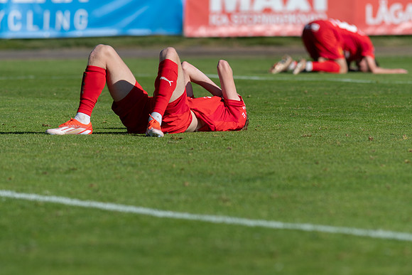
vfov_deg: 2.9
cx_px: 206
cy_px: 138
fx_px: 5363
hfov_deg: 4.4
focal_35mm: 469
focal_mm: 300
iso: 100
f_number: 3.5
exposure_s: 1/1600
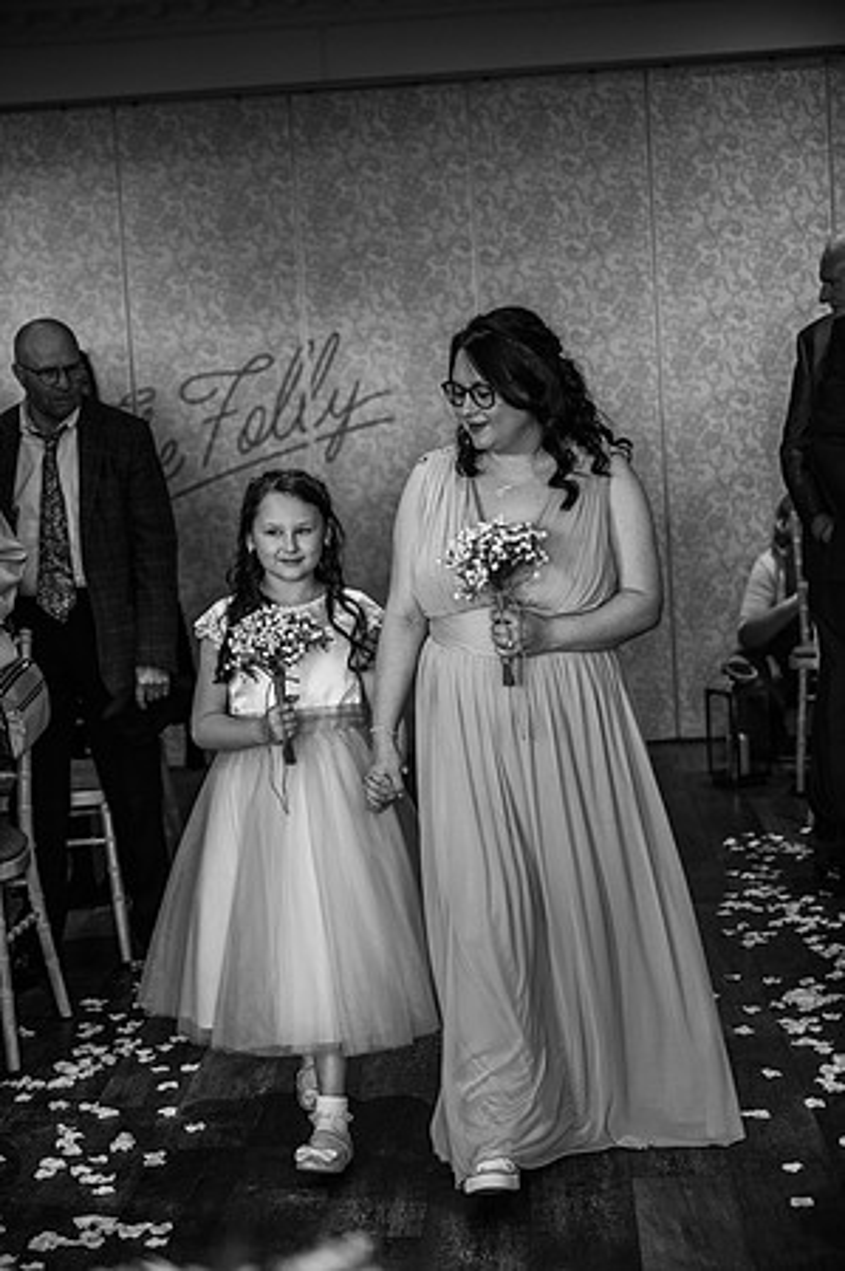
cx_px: 422
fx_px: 2153
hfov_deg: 22.2
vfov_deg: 32.9
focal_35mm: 61
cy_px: 636
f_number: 2.8
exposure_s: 1/200
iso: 1100
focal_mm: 61
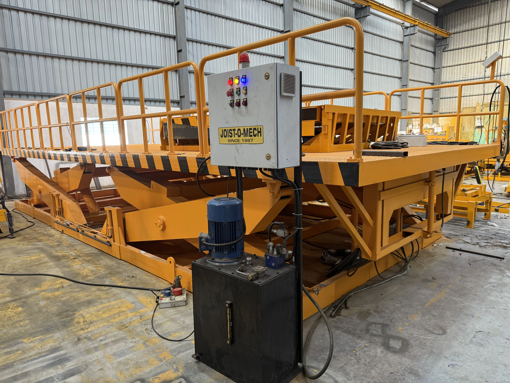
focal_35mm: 24
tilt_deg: -8.8
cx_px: 255
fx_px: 354
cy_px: 192
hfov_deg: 71.6
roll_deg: +1.4
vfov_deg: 56.8
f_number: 1.78
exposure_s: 1/50
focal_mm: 6.76
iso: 160
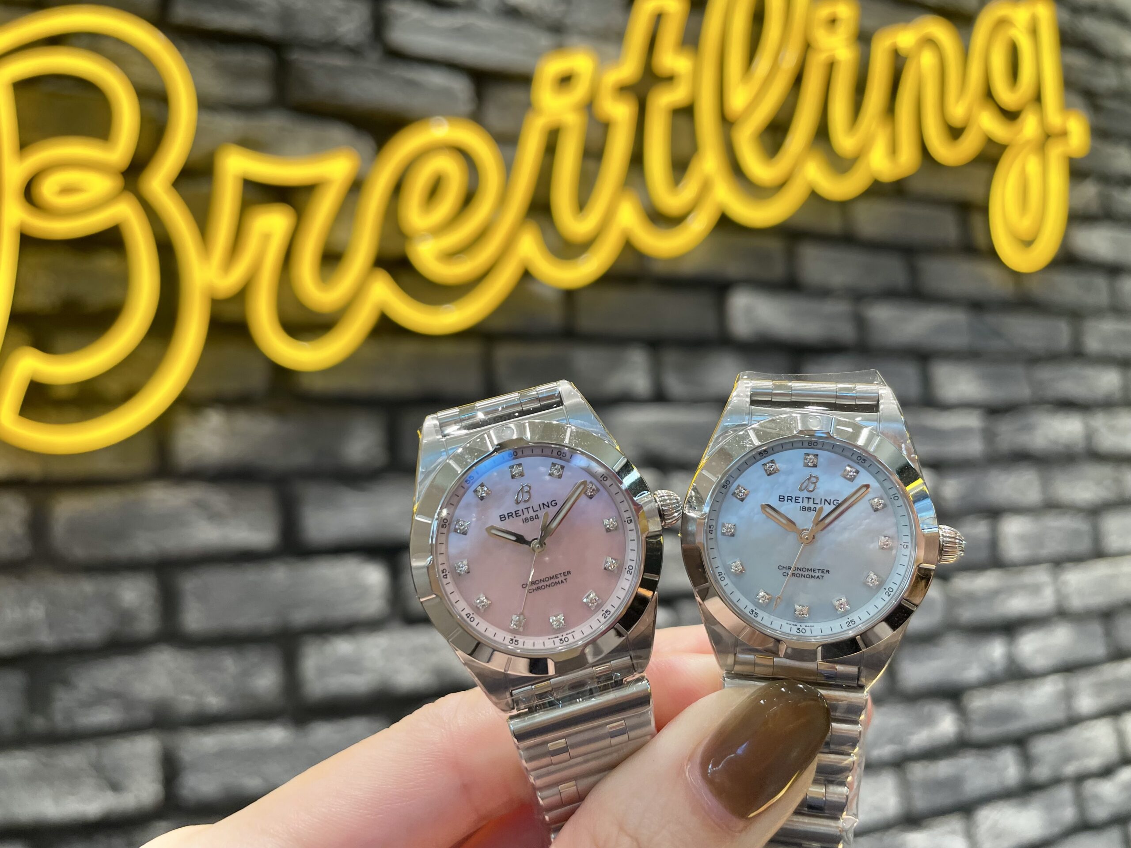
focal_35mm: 26
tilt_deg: +7.3
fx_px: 849
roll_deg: +3.4
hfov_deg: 67.3
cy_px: 424
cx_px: 566
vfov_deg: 53.1
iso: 64
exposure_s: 1/121
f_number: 1.6
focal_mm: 4.2
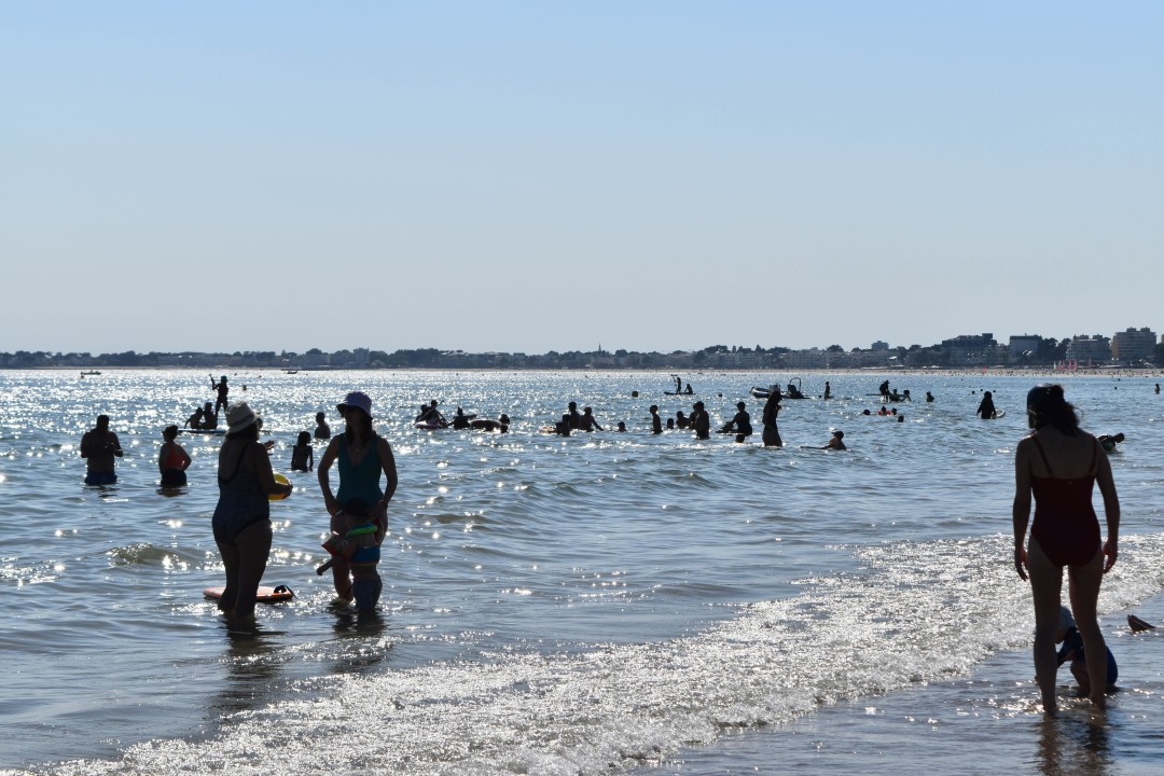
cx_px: 582
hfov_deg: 24.6
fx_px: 2667
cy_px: 388
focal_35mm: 82
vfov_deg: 16.6
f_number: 8
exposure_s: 1/2000
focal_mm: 55
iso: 200
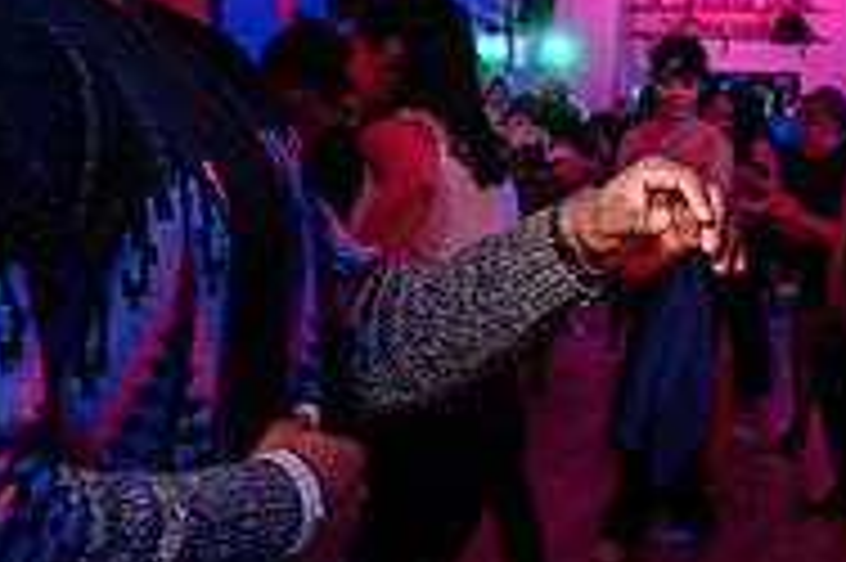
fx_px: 1949
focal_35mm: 83
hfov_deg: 22.6
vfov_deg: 16.4
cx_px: 1006
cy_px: 209
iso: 800
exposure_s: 1/60
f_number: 3.5
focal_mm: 24
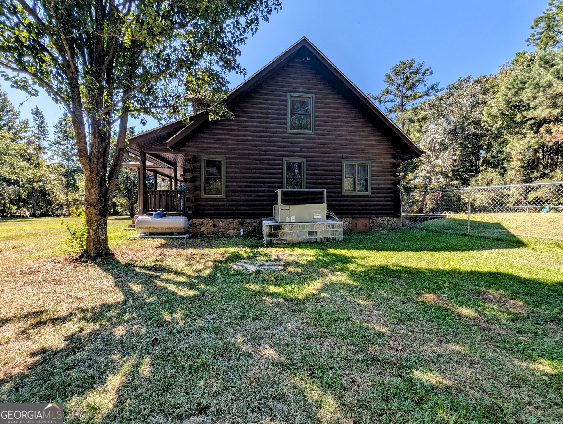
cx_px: 282
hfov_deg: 106.1
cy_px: 212
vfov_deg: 90.1
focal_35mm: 13
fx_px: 212
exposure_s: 1/1098
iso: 44
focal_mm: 1.95
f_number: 2.2
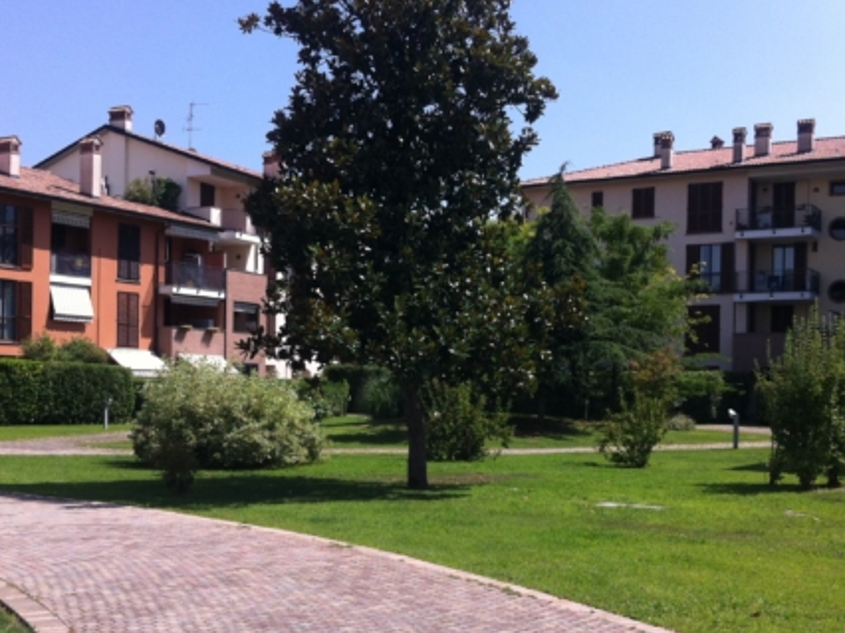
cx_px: 430
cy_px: 367
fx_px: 1171
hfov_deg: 39.7
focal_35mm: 48
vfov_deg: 30.2
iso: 80
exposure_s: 1/1117
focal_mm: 3.85
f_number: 2.8
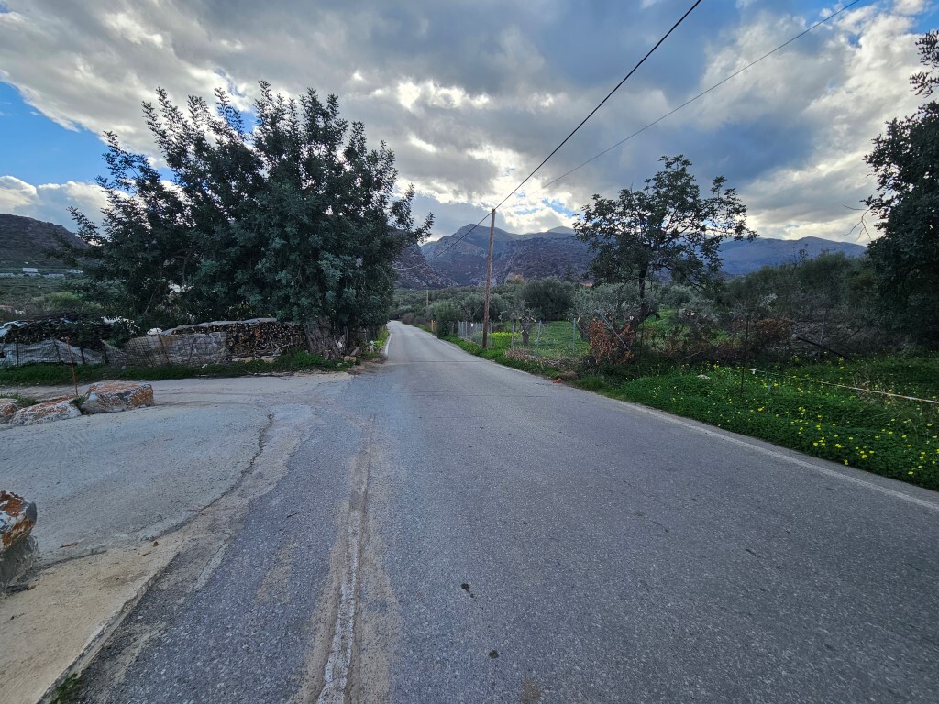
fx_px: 353
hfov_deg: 106.2
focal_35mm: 13
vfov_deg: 89.9
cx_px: 470
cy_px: 352
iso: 50
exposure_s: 1/1709
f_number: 2.2
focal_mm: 2.2
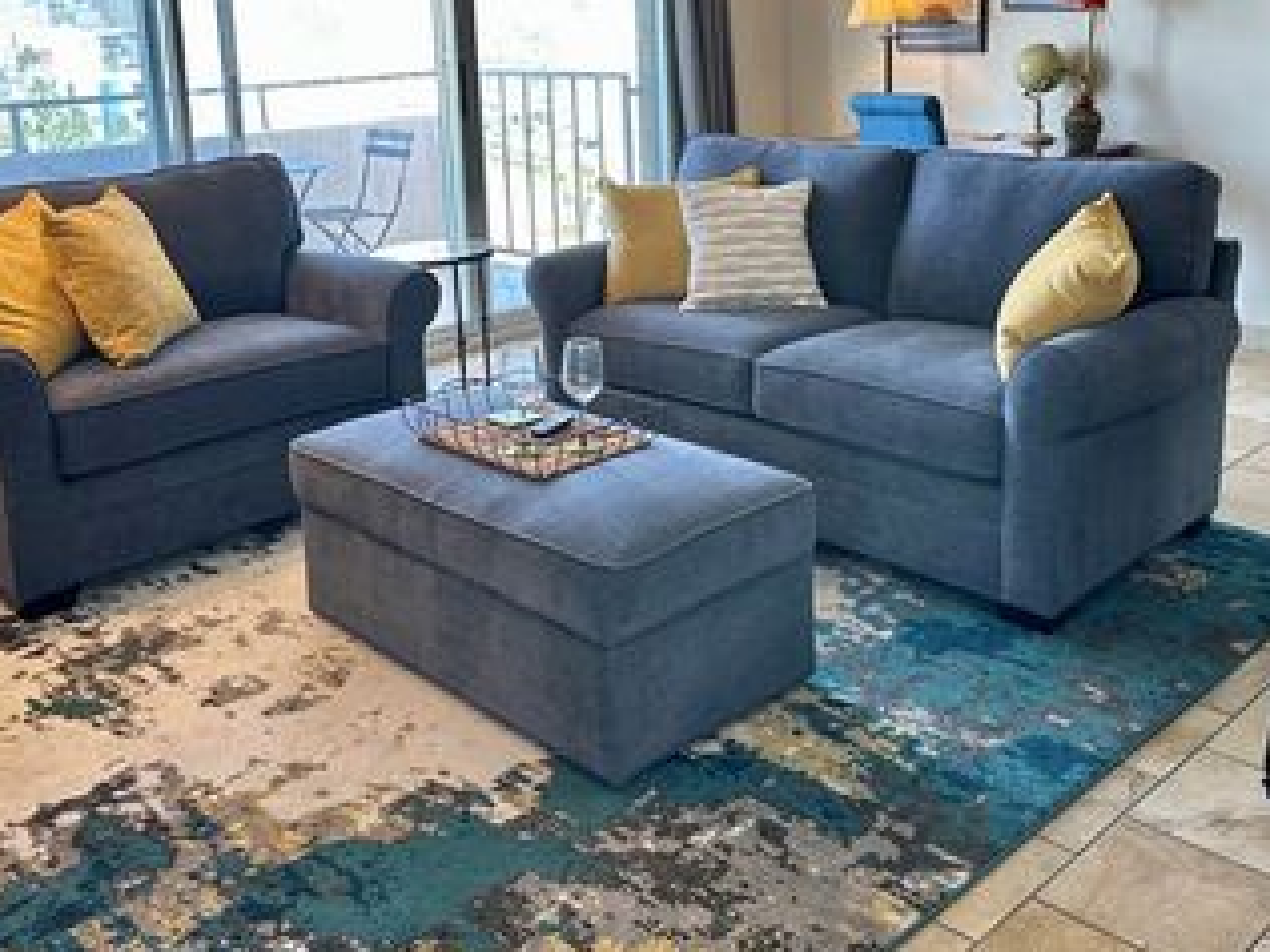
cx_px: 643
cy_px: 207
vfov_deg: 36.6
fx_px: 1394
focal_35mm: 38
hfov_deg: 49.0
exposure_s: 1/60
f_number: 1.78
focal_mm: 6.86
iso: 125
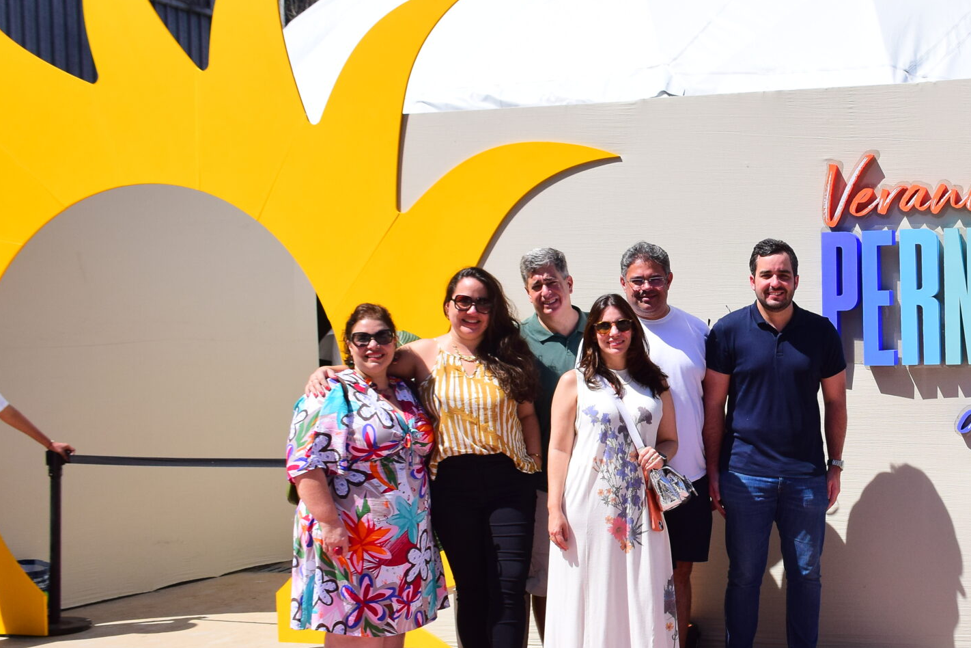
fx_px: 1456
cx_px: 860
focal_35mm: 54
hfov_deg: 34.9
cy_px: 369
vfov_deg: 25.0
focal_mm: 20
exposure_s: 1/2000
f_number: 6.3
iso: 320
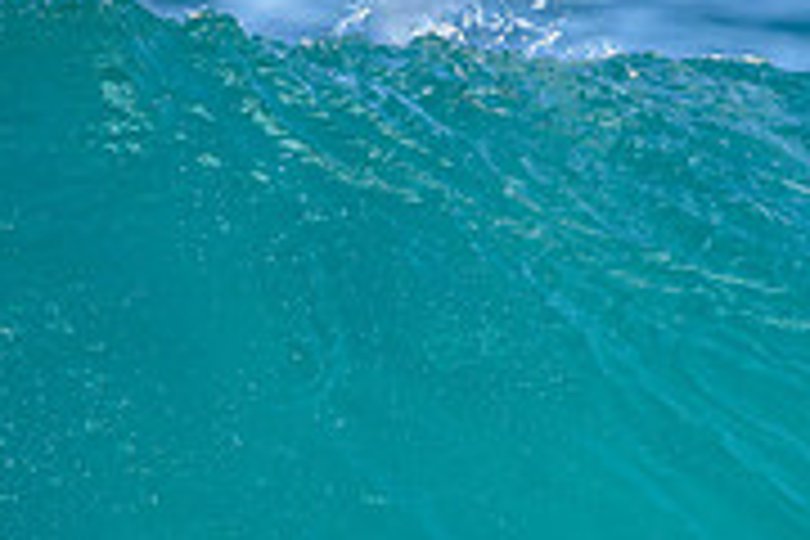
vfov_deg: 0.5
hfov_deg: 0.8
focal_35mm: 2724
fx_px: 61285
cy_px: 707
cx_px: 649
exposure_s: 1/2500
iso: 900
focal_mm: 800
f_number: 6.3
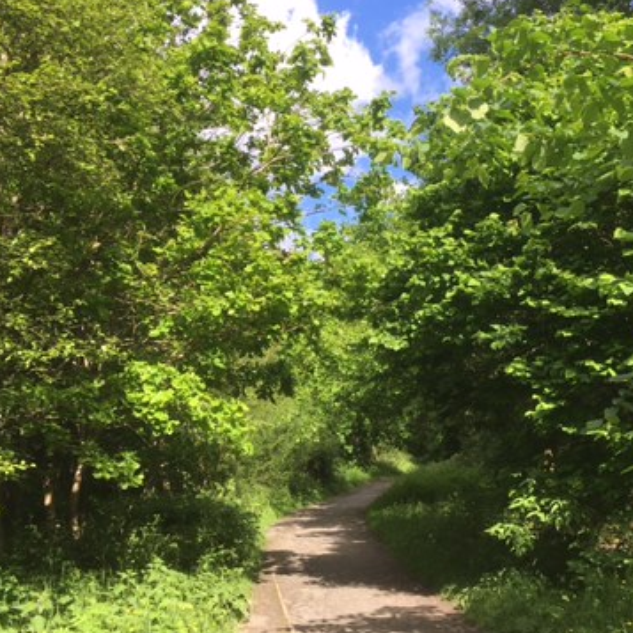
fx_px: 952
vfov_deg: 36.8
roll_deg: -0.2
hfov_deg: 36.8
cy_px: 332
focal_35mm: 46
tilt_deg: +8.7
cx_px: 337
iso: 25
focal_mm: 4.15
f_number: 2.2
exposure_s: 1/620
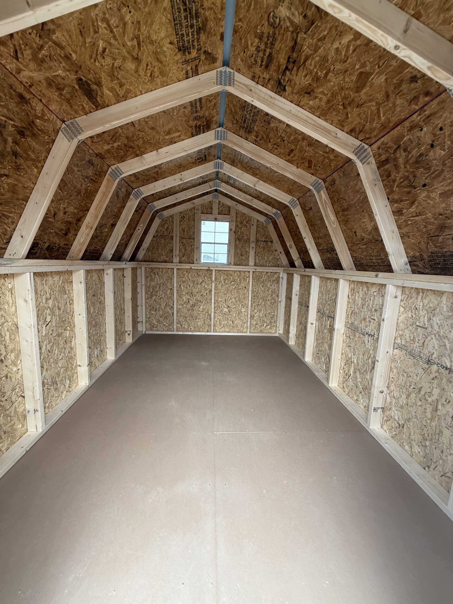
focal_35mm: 14
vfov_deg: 102.1
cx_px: 226
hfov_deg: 85.7
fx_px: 244
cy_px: 302
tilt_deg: -9.9
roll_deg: -2.9
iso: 64
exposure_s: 1/119
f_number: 2.2
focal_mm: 2.22
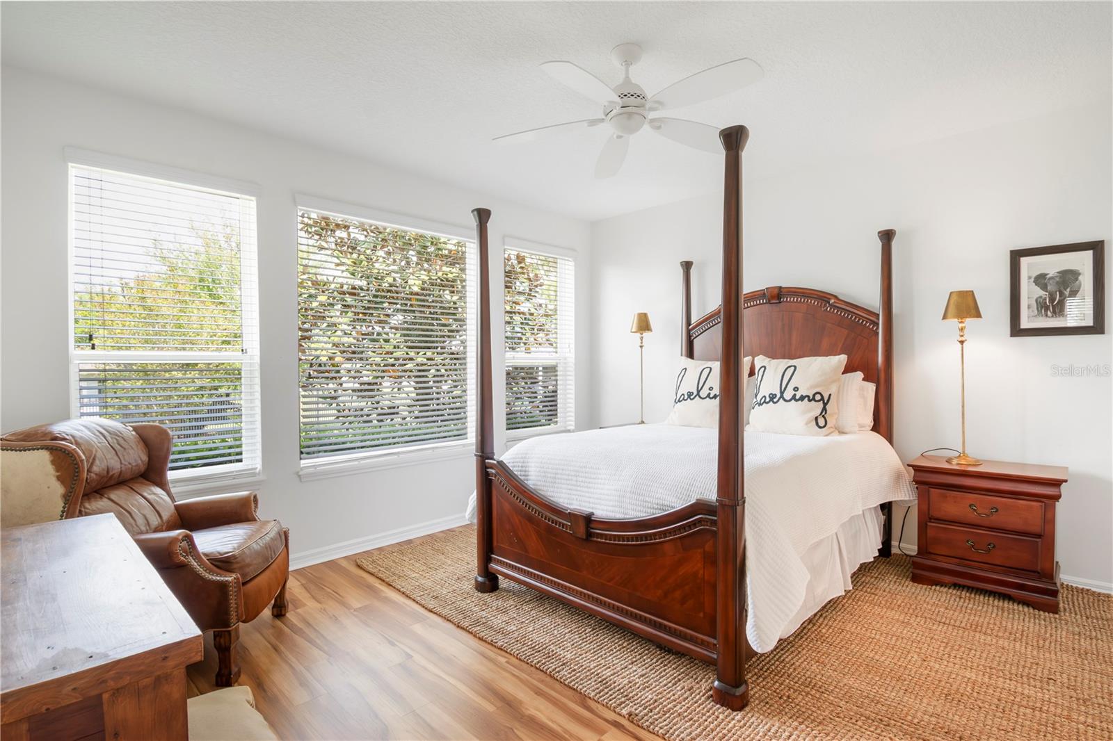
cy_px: 370
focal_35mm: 16
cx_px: 556
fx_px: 510
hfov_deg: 95.0
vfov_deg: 72.0
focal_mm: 11
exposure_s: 1/200
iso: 250
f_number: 9
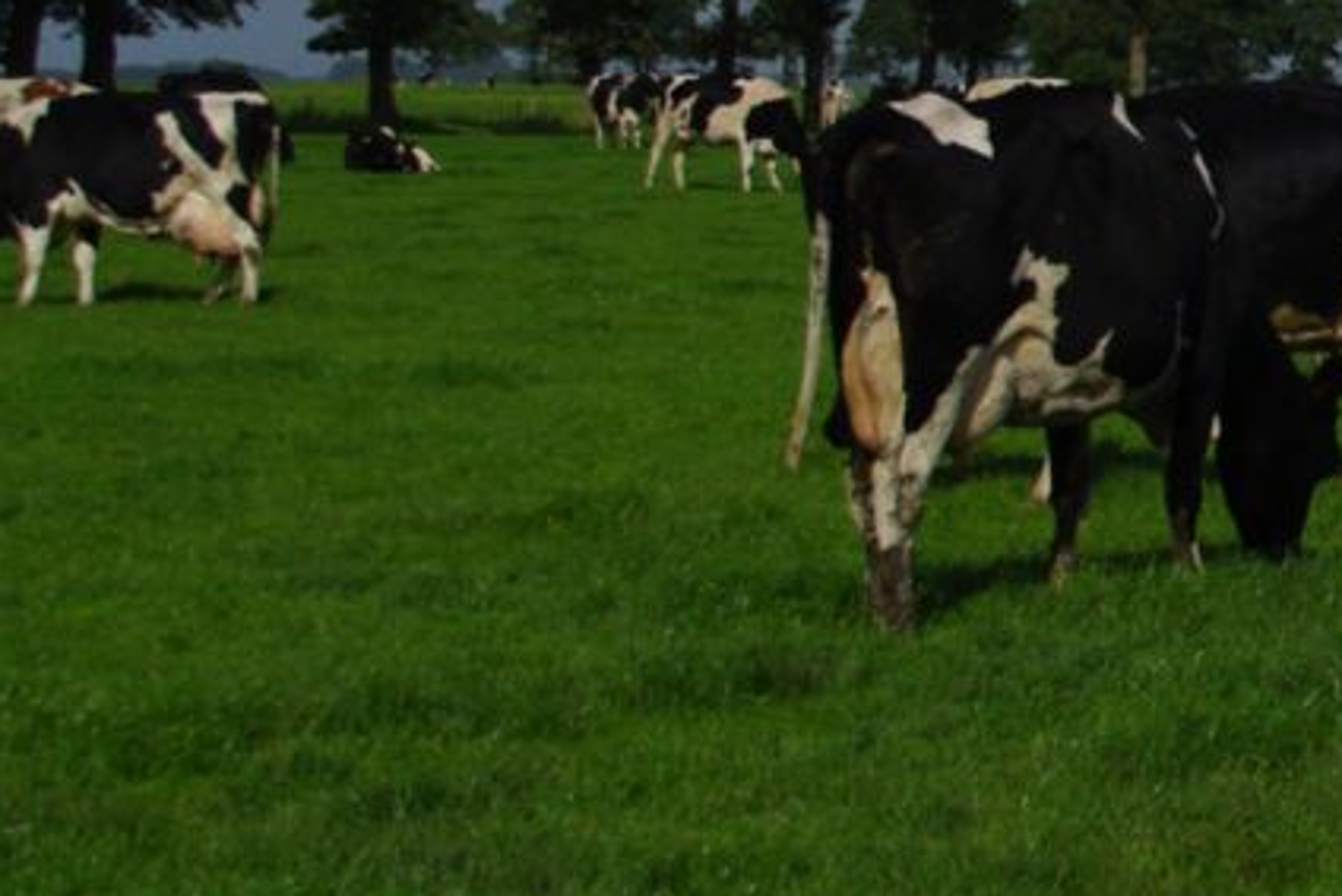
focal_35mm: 147
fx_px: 5481
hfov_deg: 13.0
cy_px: 84
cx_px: 2168
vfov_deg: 9.3
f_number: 5.6
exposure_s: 1/1000
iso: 100
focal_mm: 26
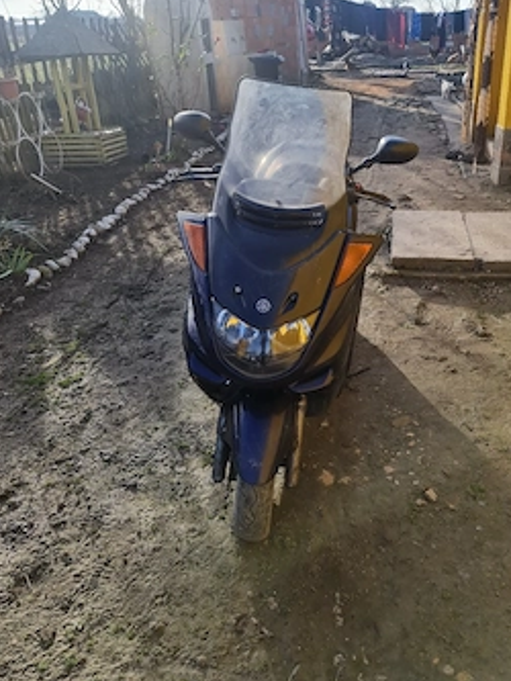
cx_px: 303
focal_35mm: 30
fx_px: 590
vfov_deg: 59.9
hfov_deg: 46.6
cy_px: 311
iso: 50
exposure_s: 1/370
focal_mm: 7
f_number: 1.8
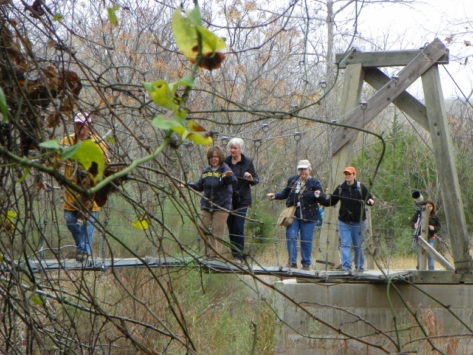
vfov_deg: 10.0
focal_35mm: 148
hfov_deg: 13.3
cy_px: 174
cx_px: 238
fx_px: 2023
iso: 200
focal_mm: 25.7
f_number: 5.6
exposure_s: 1/125
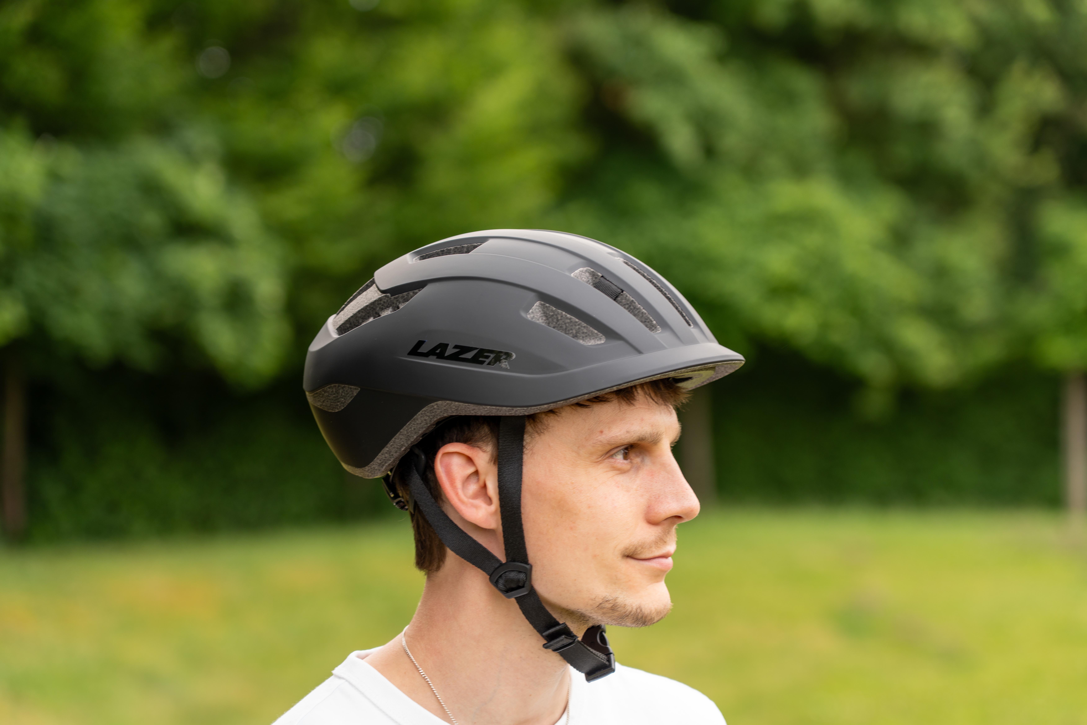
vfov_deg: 13.0
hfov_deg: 19.5
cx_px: 544
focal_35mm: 105
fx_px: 3170
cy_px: 362
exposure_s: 1/125
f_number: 4
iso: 125
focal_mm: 105
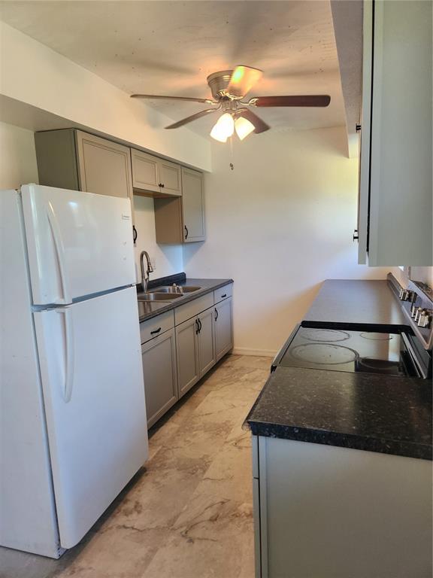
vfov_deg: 73.9
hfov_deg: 58.9
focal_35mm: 23
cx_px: 216
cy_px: 289
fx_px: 384
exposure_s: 1/120
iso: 200
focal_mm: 5.4
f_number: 1.8
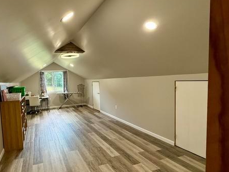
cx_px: 76
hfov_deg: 79.0
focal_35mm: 20
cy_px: 91
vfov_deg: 65.9
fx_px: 132
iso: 320
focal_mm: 2.22
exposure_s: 1/120
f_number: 2.2
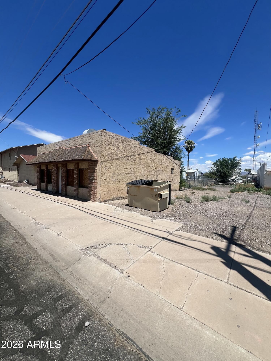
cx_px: 136
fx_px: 136
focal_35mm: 13
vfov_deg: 106.2
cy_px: 180
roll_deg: -1.0
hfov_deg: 89.9
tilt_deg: -2.1
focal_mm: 1.57
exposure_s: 1/2538
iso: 32
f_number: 1.8
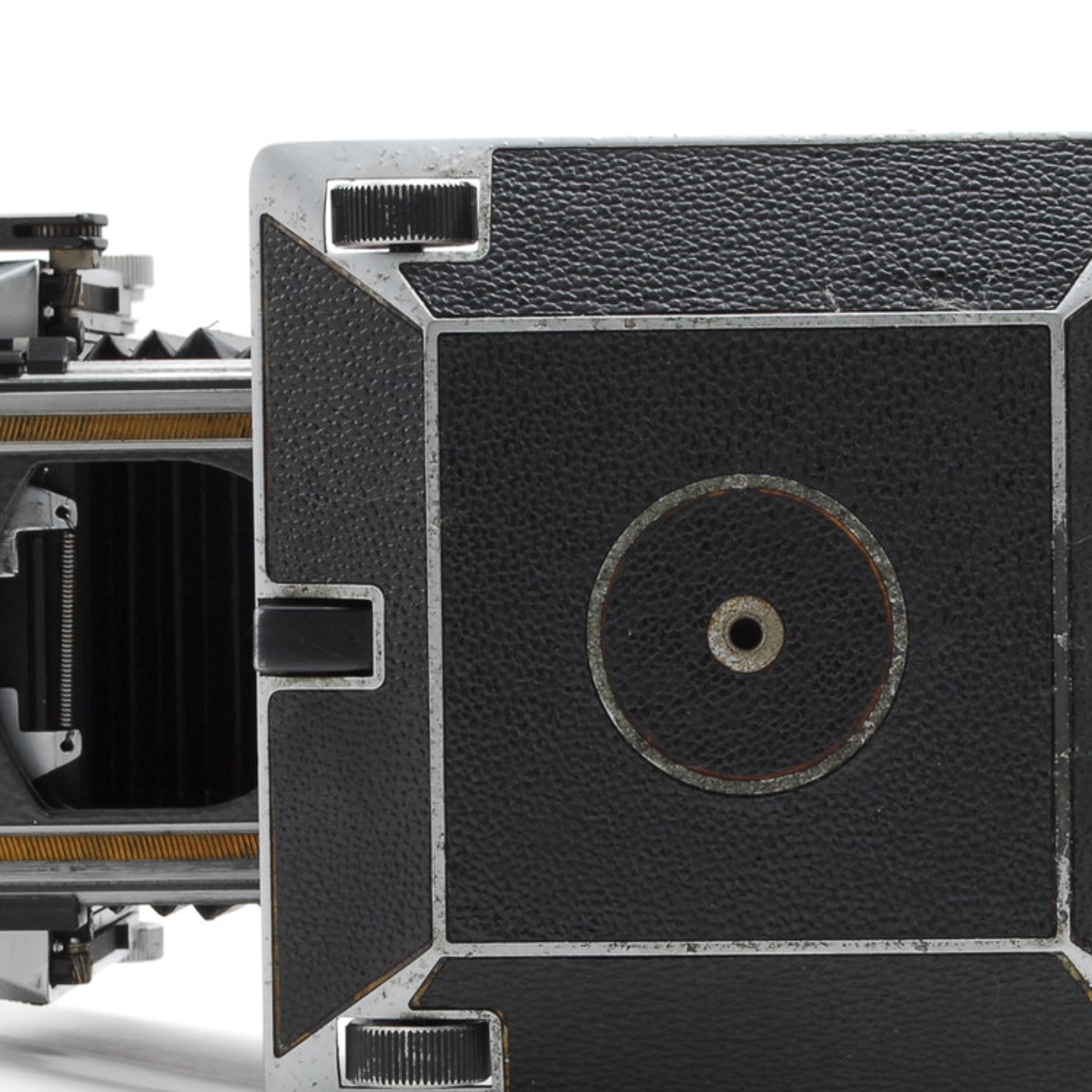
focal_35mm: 150
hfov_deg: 11.6
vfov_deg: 11.6
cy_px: 706
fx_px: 5350
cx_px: 782
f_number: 16
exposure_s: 1/160
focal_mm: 55
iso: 400
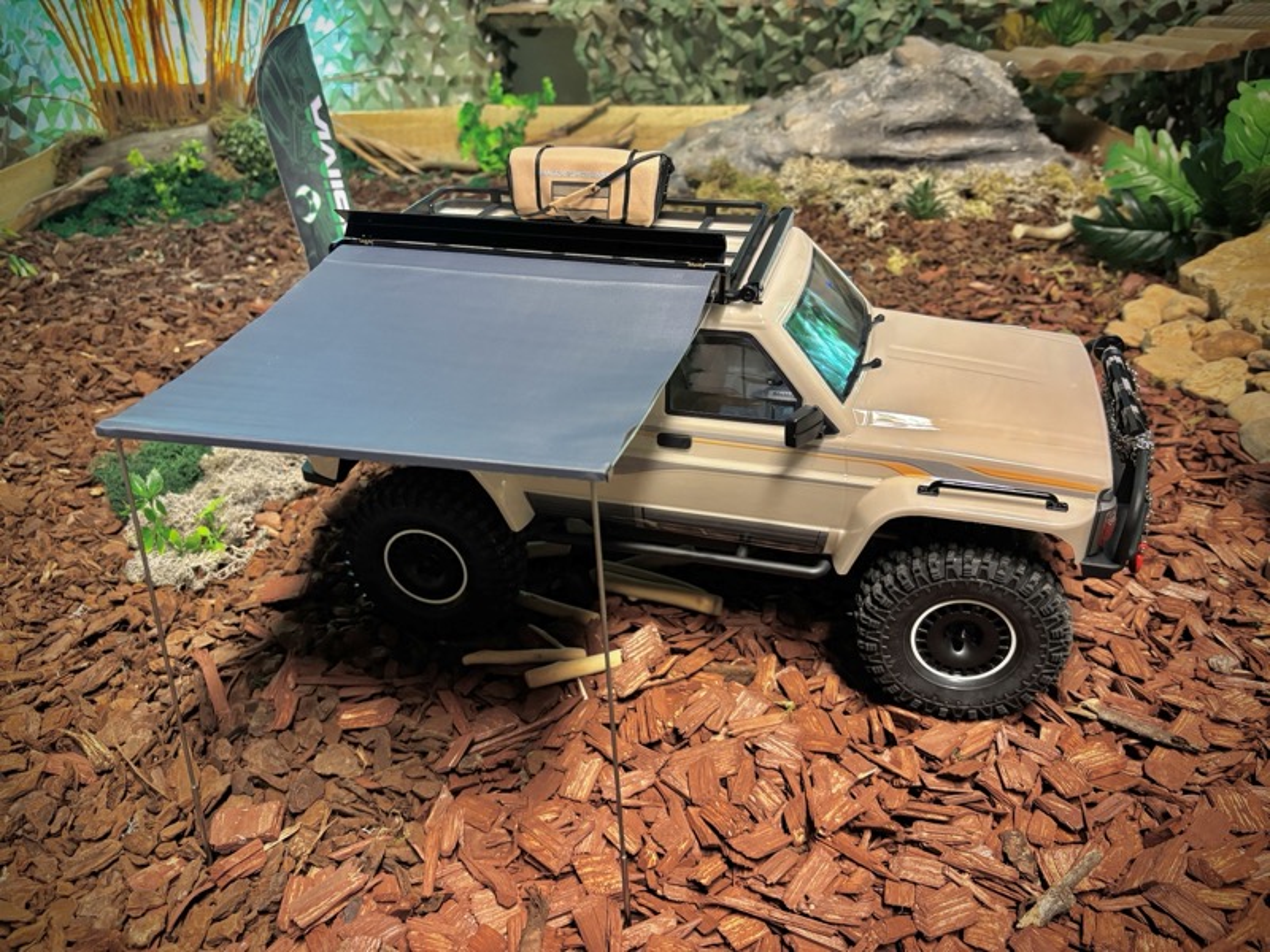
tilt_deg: -28.6
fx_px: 954
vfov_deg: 53.1
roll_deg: +0.9
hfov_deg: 67.3
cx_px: 635
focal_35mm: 26
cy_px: 476
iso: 400
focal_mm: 5.96
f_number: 1.6
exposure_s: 1/33
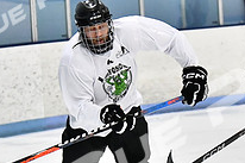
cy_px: 145
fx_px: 2067
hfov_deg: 6.8
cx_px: 138
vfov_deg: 4.5
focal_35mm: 304
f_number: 2.8
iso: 6400
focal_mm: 72
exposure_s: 1/1600
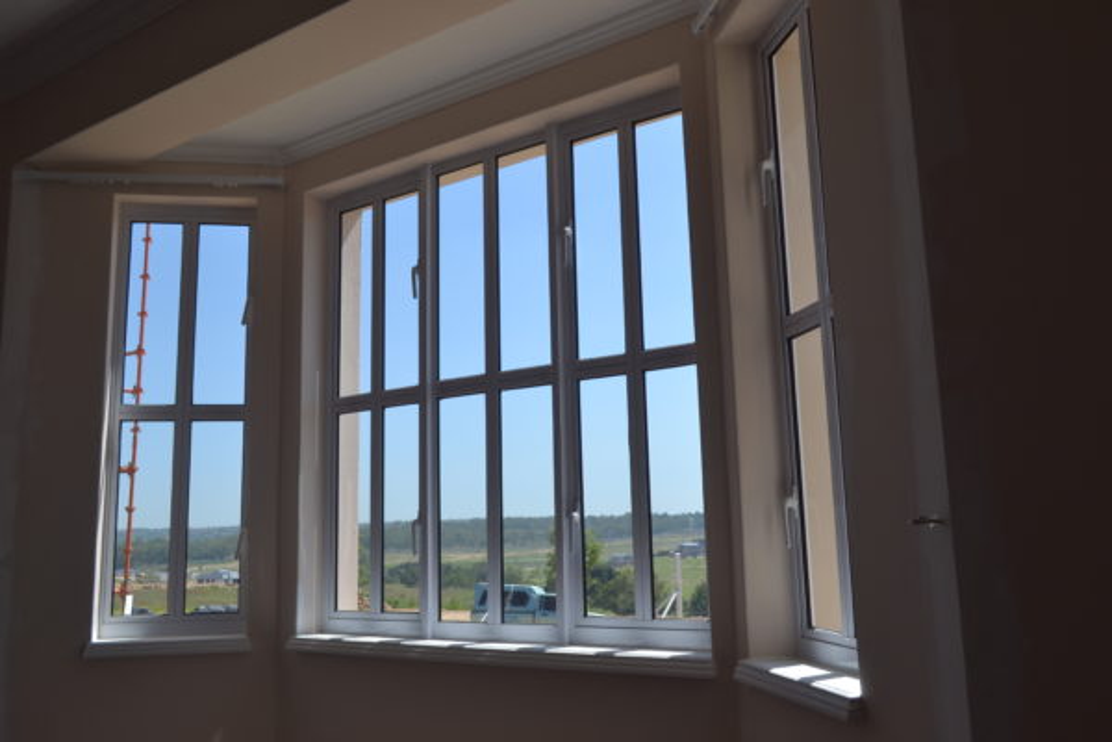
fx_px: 1019
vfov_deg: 40.0
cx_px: 556
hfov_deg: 57.2
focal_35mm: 33
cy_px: 371
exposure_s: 1/200
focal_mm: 22
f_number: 7.1
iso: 100
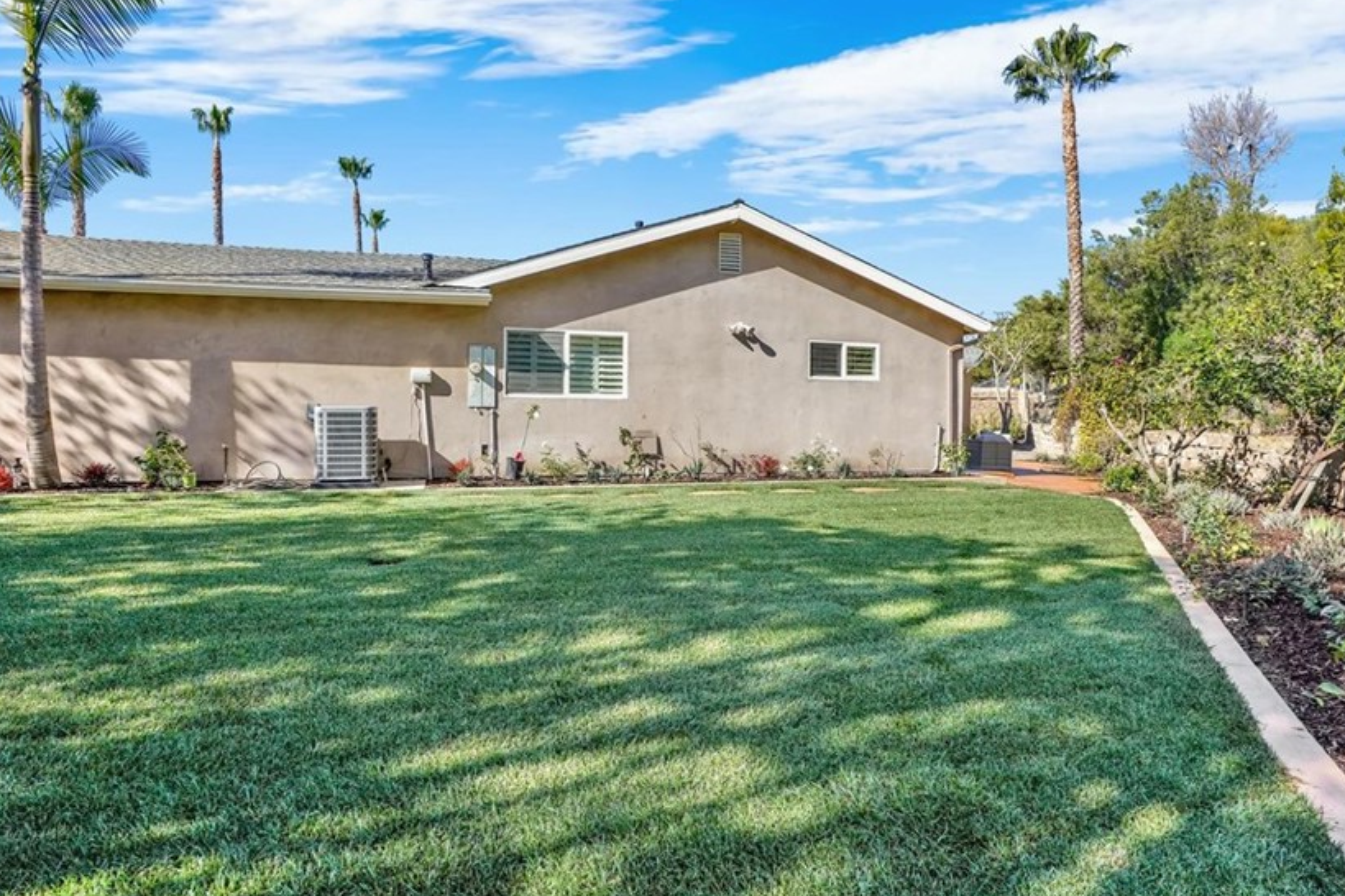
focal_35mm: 20
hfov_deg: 84.0
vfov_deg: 61.9
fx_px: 747
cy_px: 469
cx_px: 682
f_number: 7.1
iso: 400
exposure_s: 1/640
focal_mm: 16
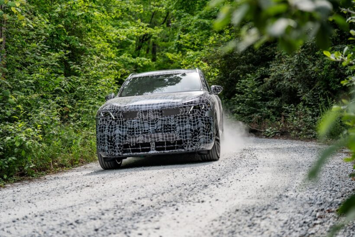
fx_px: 690
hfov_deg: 28.9
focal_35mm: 70
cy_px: 118
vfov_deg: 19.4
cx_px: 178
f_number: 2.8
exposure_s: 1/400
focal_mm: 70
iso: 100
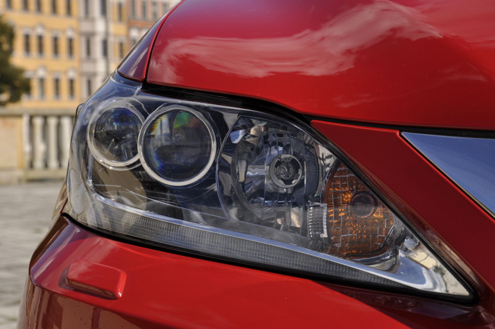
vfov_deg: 13.8
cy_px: 164
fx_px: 1360
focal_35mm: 99
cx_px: 248
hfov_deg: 20.6
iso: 200
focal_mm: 66
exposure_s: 1/400
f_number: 10
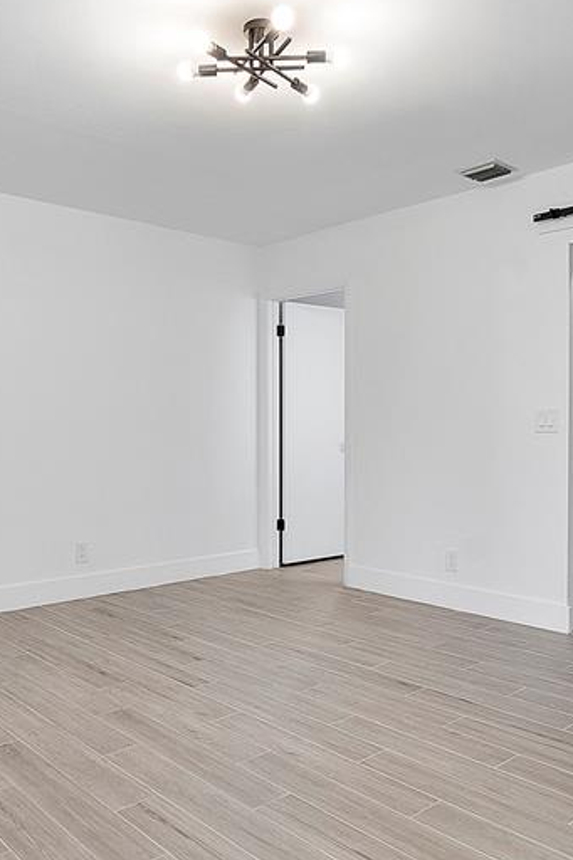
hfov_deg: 43.5
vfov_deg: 61.9
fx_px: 717
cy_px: 442
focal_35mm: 30
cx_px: 257
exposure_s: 1/13
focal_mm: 10
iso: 250
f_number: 9
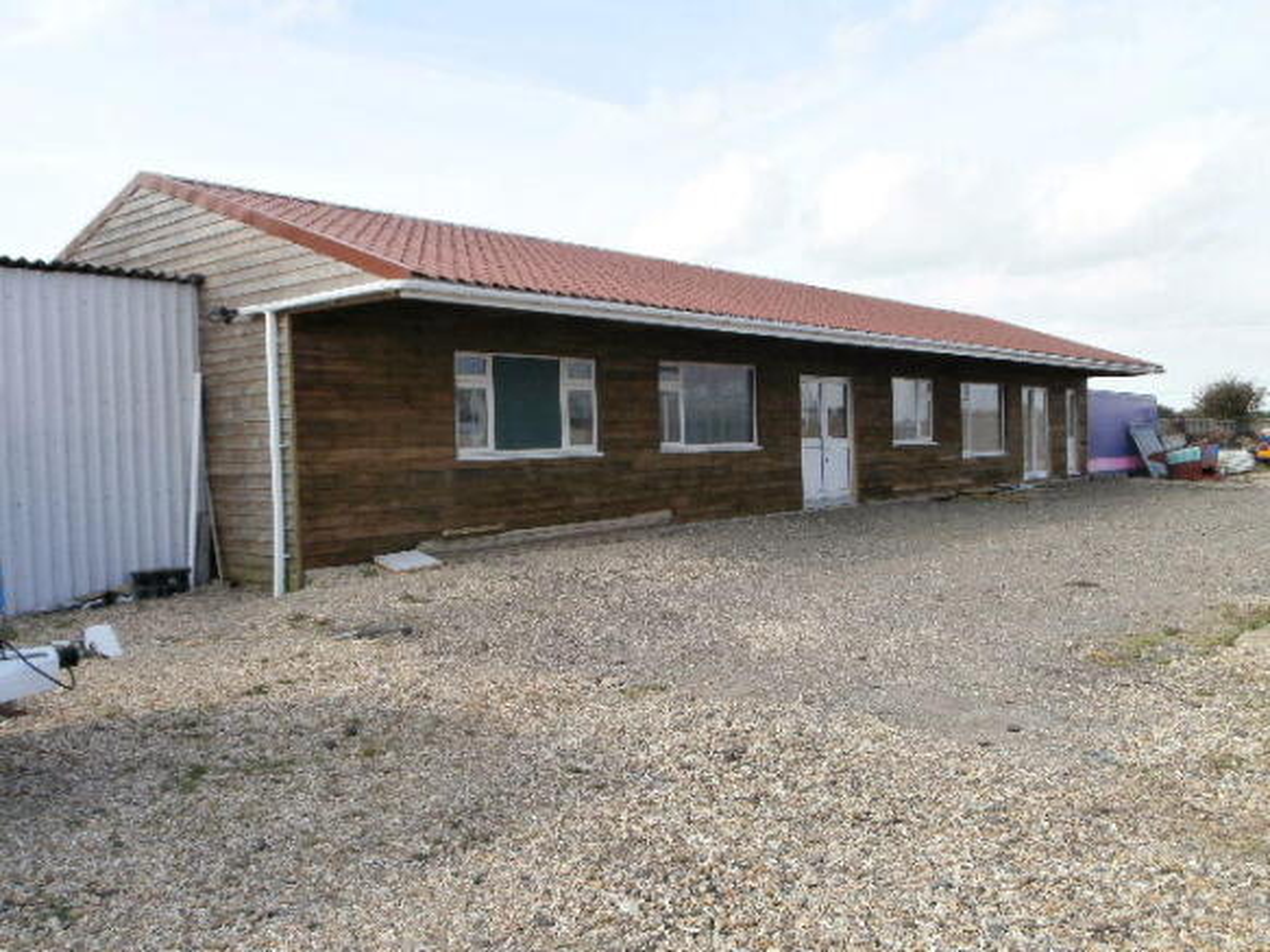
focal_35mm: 30
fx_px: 1100
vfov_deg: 46.8
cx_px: 635
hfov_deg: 60.0
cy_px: 476
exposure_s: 1/80
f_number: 8.9
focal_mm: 5.36
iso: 100
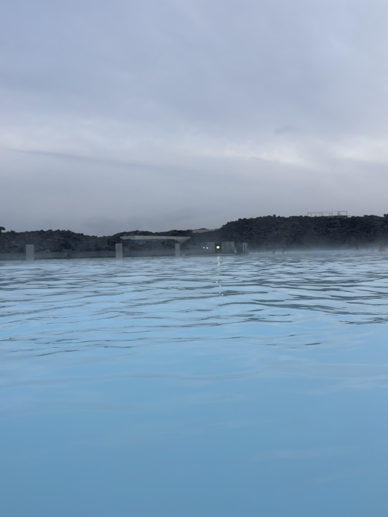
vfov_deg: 71.6
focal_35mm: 24
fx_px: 359
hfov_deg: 56.8
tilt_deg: -0.5
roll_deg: +1.0
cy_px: 258
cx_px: 194
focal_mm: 6.76
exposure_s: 1/900
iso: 80
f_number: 1.78
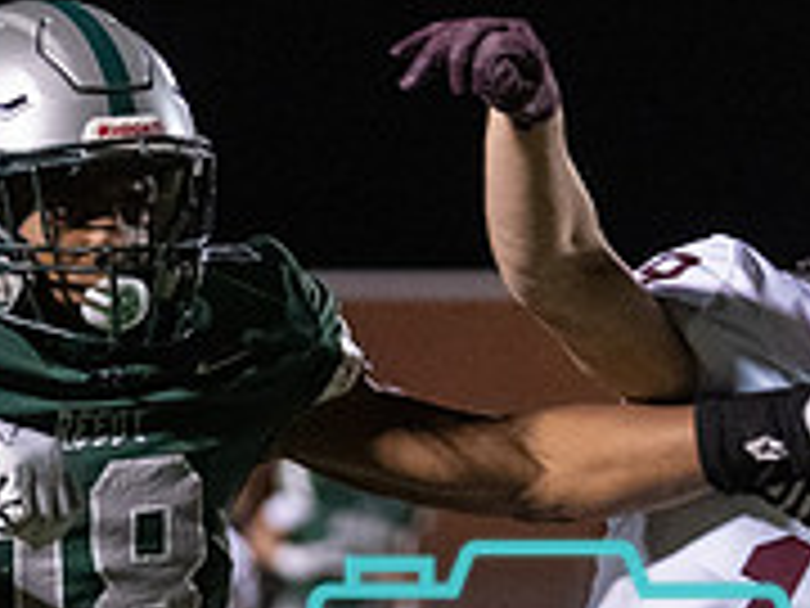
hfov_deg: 5.3
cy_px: 613
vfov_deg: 4.0
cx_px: -12
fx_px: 8658
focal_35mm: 370
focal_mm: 90
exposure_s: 1/1000
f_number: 2.8
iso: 5000
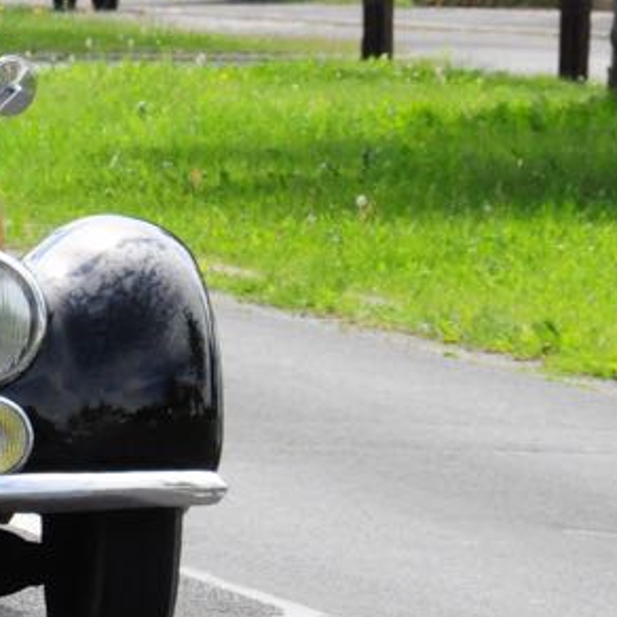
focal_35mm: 786
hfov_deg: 2.2
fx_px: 15850
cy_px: 267
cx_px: -216
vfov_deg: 2.2
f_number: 16
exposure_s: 1/640
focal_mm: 150
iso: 2200
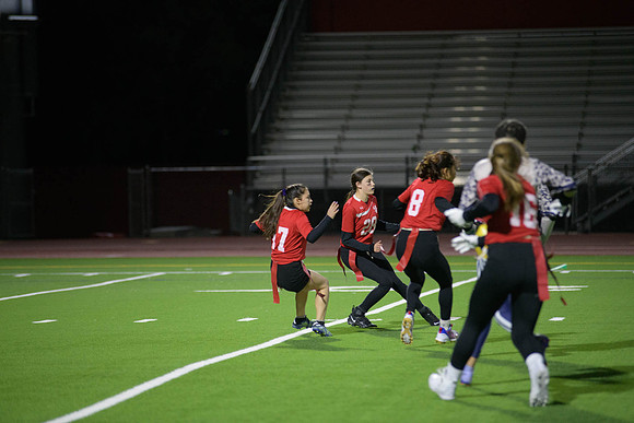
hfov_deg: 10.3
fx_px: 3523
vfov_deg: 6.9
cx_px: 317
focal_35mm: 200
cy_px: 212
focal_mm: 200
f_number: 2.8
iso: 4000
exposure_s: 1/640
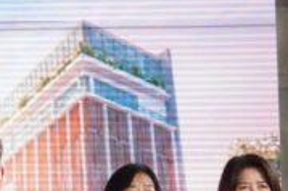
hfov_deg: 7.1
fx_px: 2278
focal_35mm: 285
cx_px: -163
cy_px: 201
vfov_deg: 4.8
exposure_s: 1/1600
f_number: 2
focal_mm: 85
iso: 2000
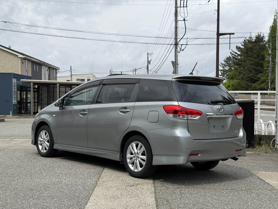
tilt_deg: -0.7
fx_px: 385
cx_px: 139
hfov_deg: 39.7
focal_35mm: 48
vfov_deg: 30.3
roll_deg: +0.0
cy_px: 104
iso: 64
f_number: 1.78
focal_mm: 6.76
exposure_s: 1/5587
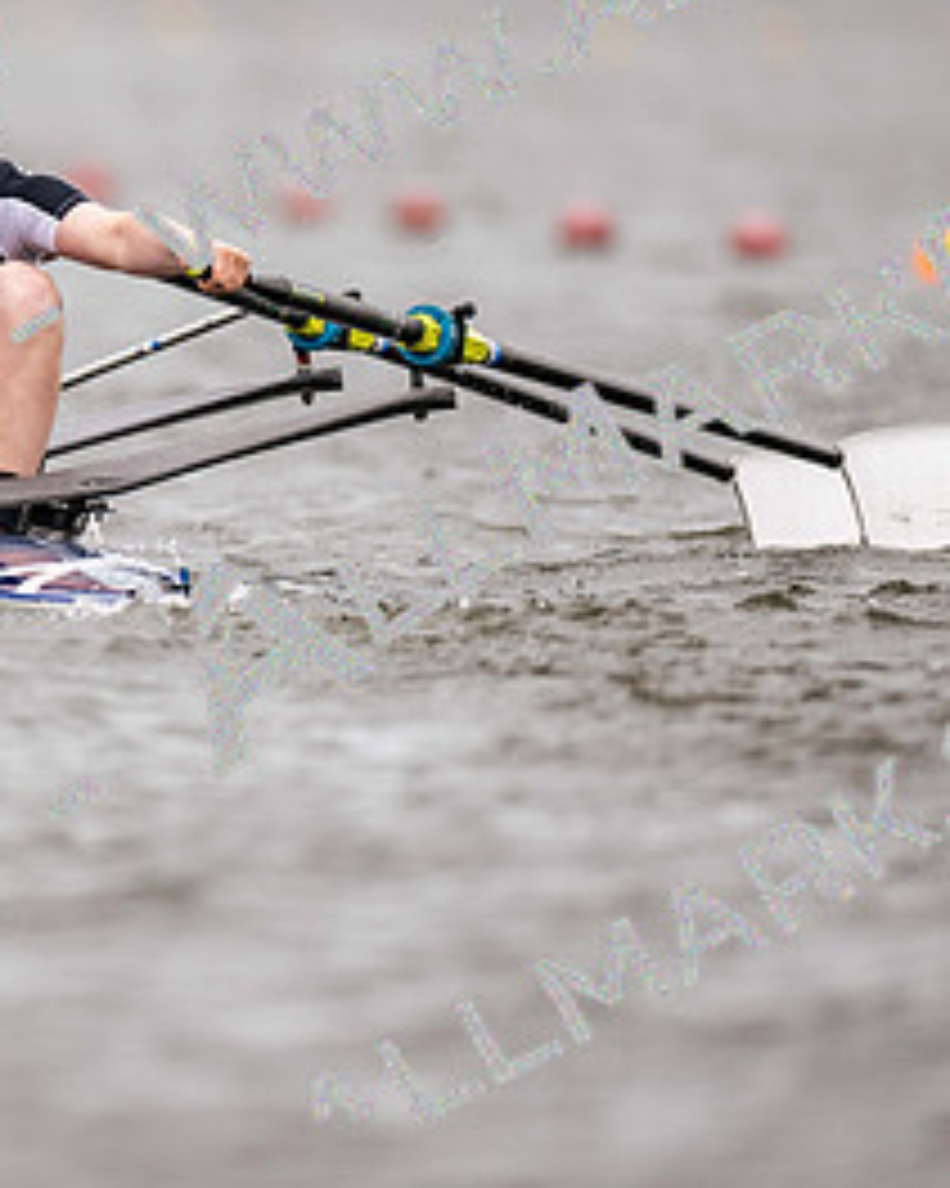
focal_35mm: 1237
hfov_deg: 1.3
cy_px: 349
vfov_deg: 1.6
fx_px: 43500
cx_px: -194
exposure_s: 1/2500
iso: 320
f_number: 4
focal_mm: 600
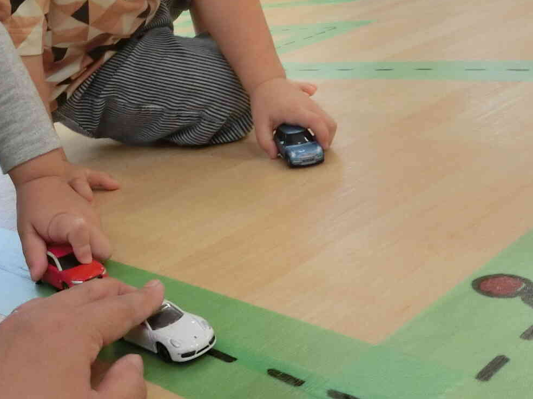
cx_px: 40
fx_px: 800
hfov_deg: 34.5
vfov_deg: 27.0
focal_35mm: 52
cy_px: 36
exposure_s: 1/125
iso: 320
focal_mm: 4.5
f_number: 3.5
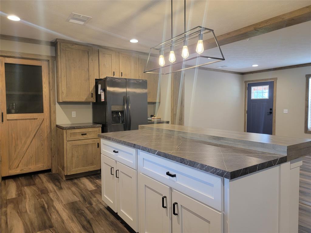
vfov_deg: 56.8
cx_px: 156
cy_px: 116
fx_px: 216
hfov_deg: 71.6
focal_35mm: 24
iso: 200
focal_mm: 6.7
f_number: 1.8
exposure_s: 1/59
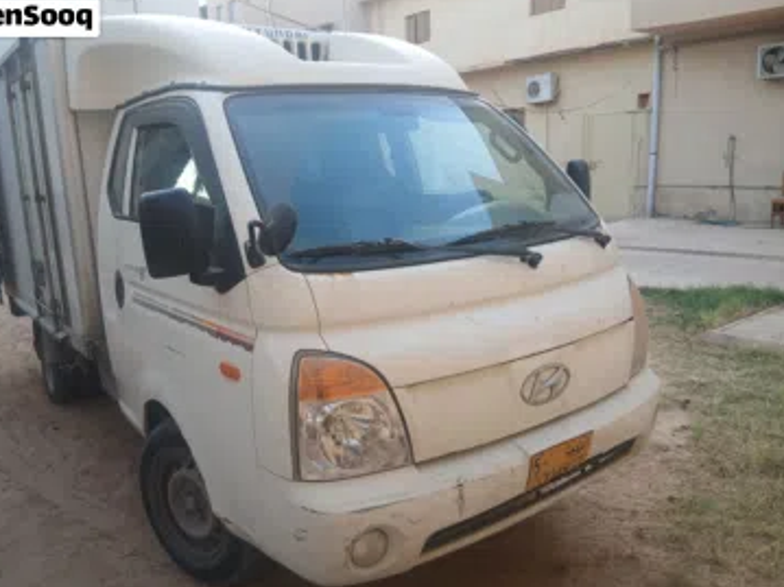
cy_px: 277
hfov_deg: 61.6
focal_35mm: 29
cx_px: 369
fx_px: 657
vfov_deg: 48.2
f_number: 1.8
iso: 40
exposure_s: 1/100
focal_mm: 3.98
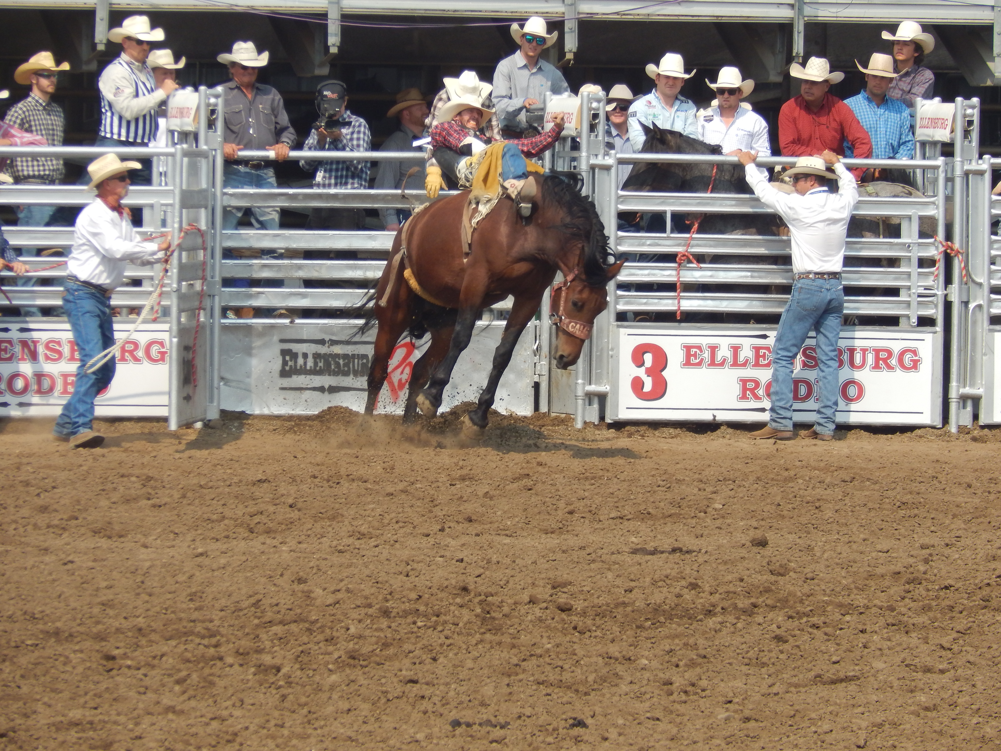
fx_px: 11104
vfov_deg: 3.9
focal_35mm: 384
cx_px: 500
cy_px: 376
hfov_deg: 5.2
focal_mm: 69
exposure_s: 1/500
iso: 125
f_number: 5.7
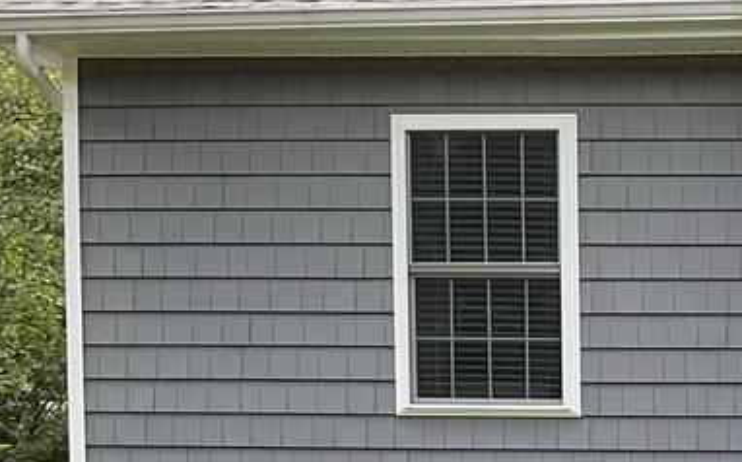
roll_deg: -0.9
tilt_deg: -3.5
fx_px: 2344
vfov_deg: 10.5
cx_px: 1010
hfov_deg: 16.8
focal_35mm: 116
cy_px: 846
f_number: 1.8
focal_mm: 3
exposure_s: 1/195
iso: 16
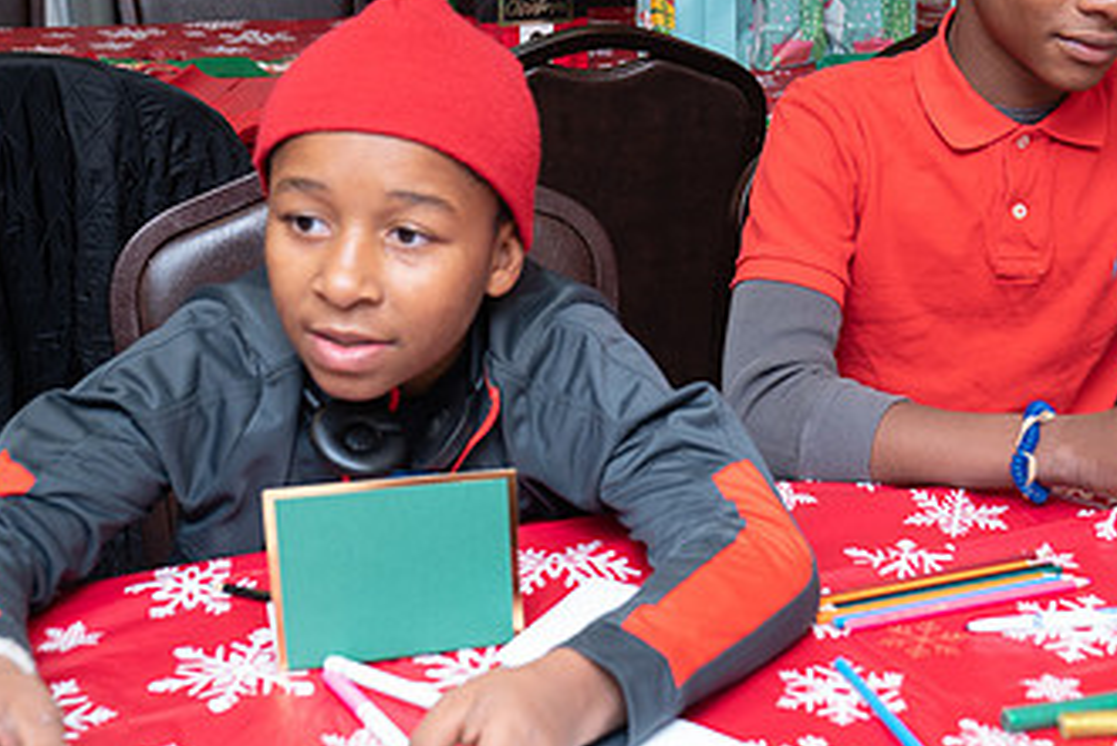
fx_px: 2173
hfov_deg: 28.6
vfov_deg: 19.5
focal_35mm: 70
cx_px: 742
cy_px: 356
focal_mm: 40
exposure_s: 1/80
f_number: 4.5
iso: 640
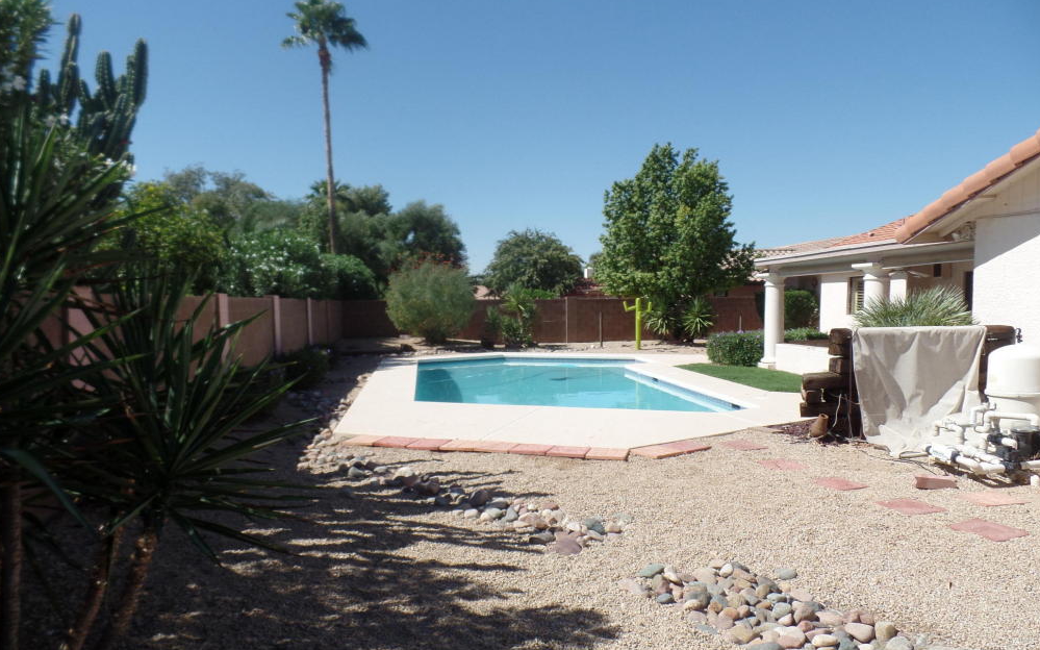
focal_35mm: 25
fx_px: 708
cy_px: 360
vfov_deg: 49.2
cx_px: 518
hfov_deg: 72.6
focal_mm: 4.1
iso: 80
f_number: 3.2
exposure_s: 1/1000
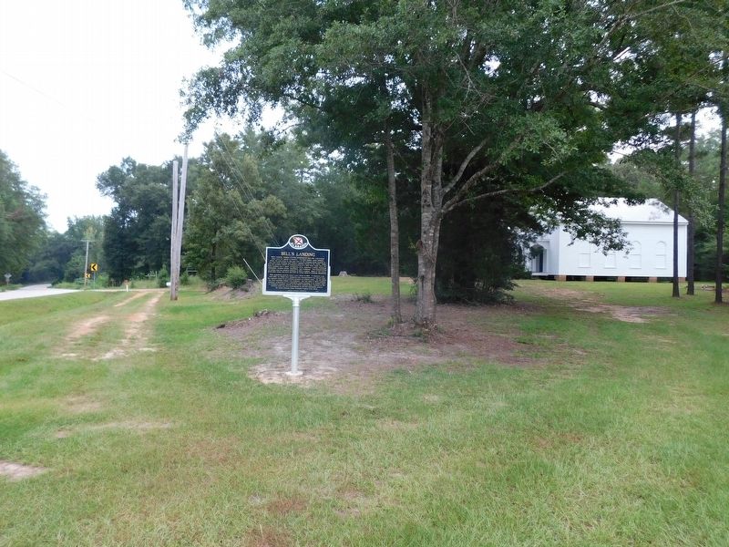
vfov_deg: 58.9
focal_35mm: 23
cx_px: 364
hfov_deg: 73.9
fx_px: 484
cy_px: 274
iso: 125
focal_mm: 4
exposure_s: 1/50
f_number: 3
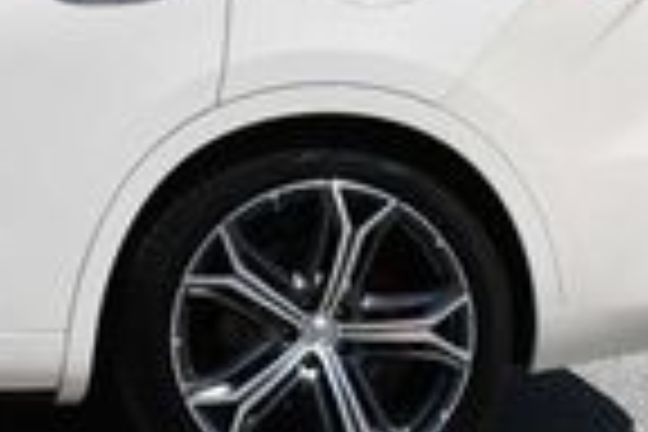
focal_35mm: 231
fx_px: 4158
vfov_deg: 5.9
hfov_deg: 8.6
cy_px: -184
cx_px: -490
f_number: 9
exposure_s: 1/400
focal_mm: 26
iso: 100
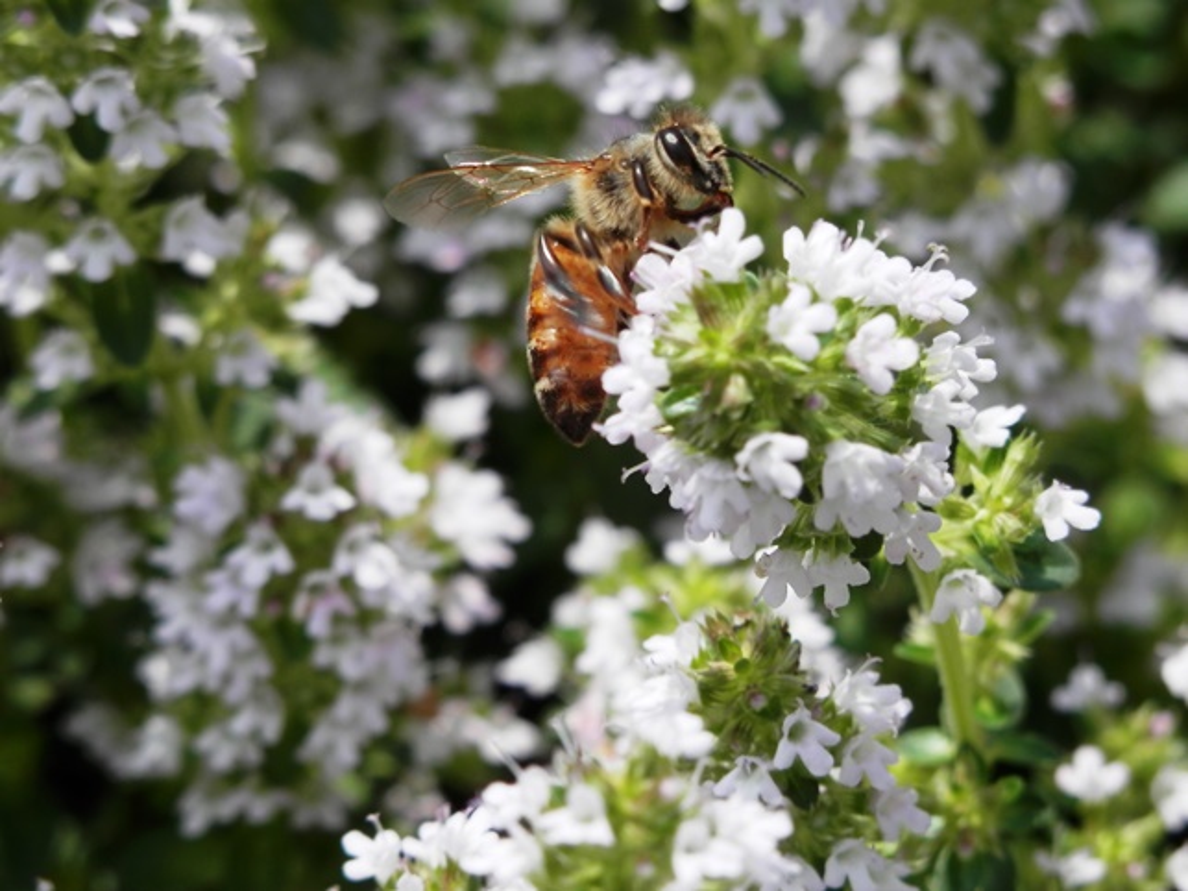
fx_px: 8510
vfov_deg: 6.0
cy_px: 446
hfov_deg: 8.0
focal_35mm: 248
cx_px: 594
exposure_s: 1/250
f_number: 6.2
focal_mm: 44.4
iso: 80
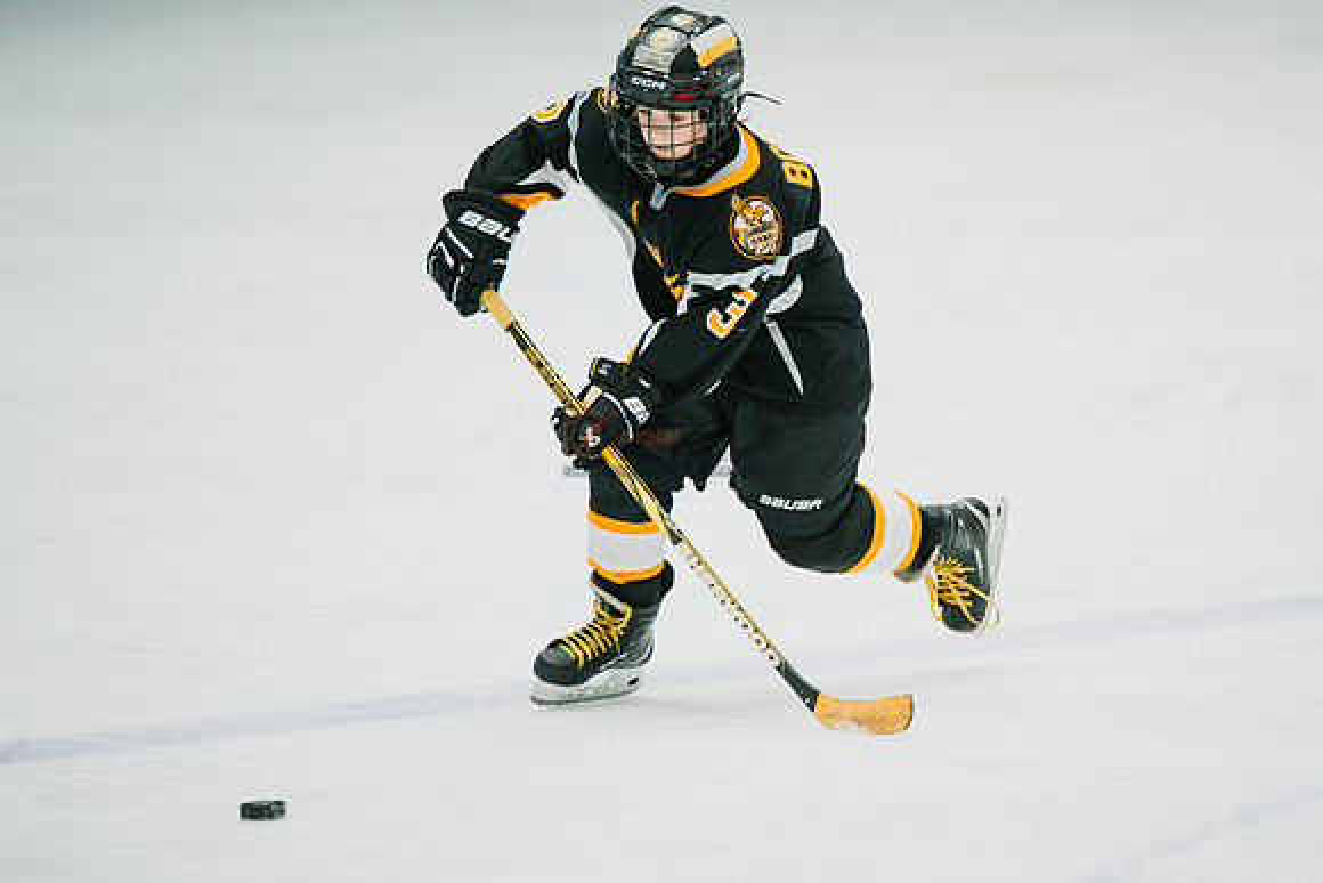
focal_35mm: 333
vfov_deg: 4.1
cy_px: 390
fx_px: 12234
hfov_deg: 6.2
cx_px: 804
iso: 3200
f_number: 3.2
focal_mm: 274
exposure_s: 1/1600
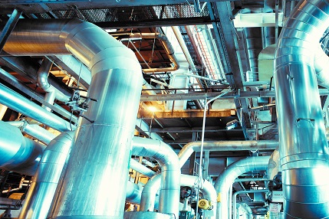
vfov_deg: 59.5
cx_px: 170
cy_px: 109
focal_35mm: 21
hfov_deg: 81.2
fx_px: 192
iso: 100
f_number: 5
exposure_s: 3.2
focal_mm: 20
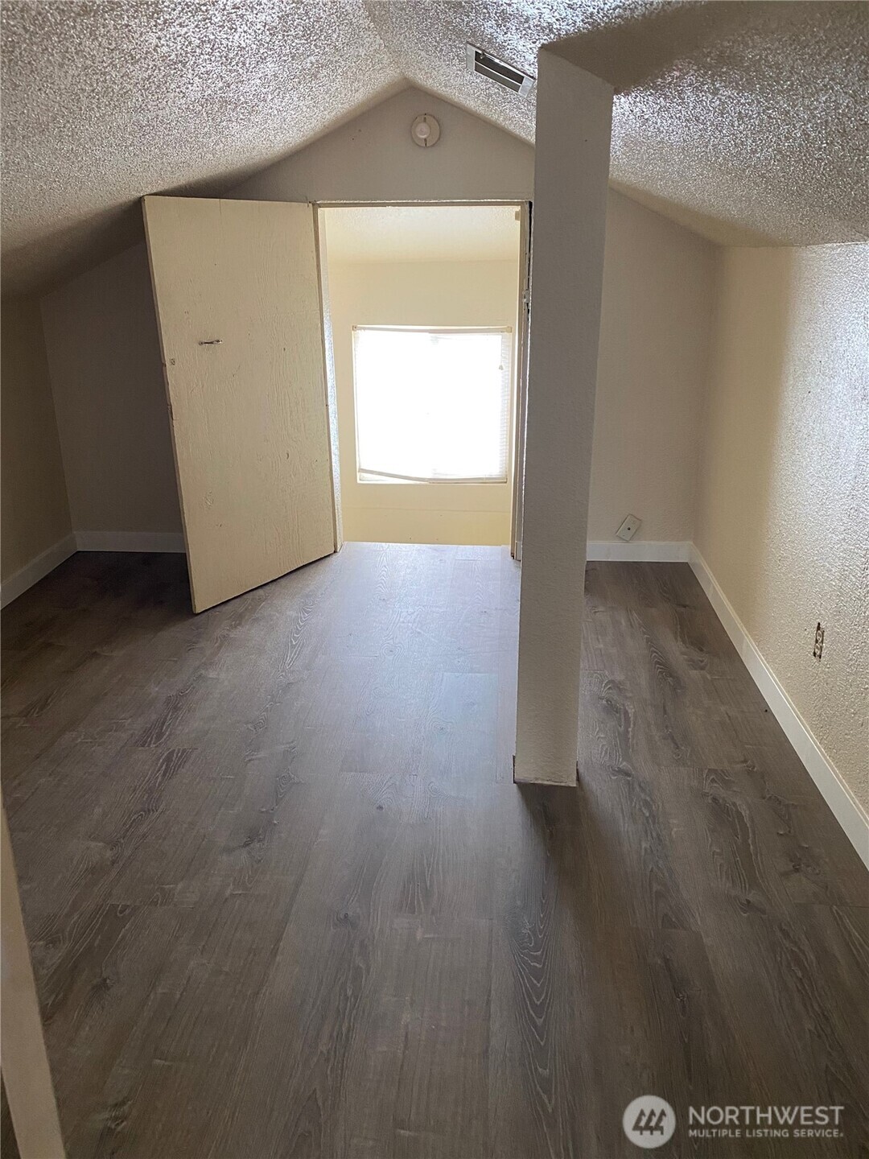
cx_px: 434
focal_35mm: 26
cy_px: 580
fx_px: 870
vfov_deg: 67.3
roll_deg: +0.6
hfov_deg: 53.1
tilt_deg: -18.1
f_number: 1.8
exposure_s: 1/60
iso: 160
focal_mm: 4.25
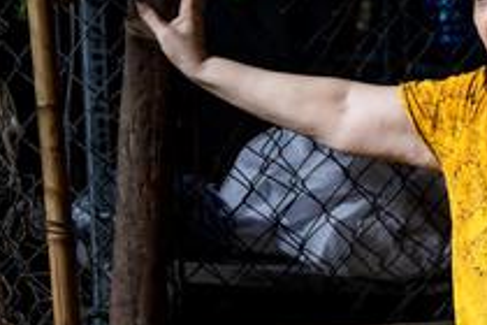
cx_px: 610
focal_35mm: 125
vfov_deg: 10.9
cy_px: 252
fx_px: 1691
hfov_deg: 15.7
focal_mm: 41
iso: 4000
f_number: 2.8
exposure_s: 1/250
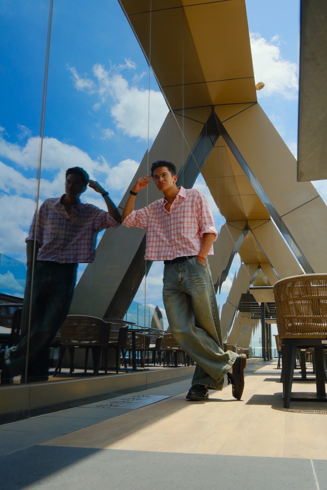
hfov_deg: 35.9
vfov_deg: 51.9
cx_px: 164
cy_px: 245
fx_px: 504
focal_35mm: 37
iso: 640
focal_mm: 24.9
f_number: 6.4
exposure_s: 1/1000
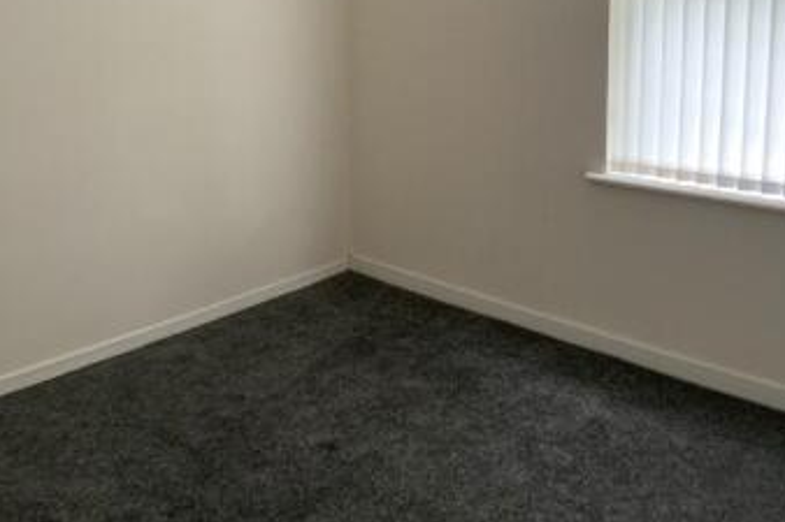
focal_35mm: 52
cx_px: 398
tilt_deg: -7.7
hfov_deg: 38.2
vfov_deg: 25.5
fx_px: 1133
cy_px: 103
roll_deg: +1.4
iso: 64
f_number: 1.8
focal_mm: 3
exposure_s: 1/60
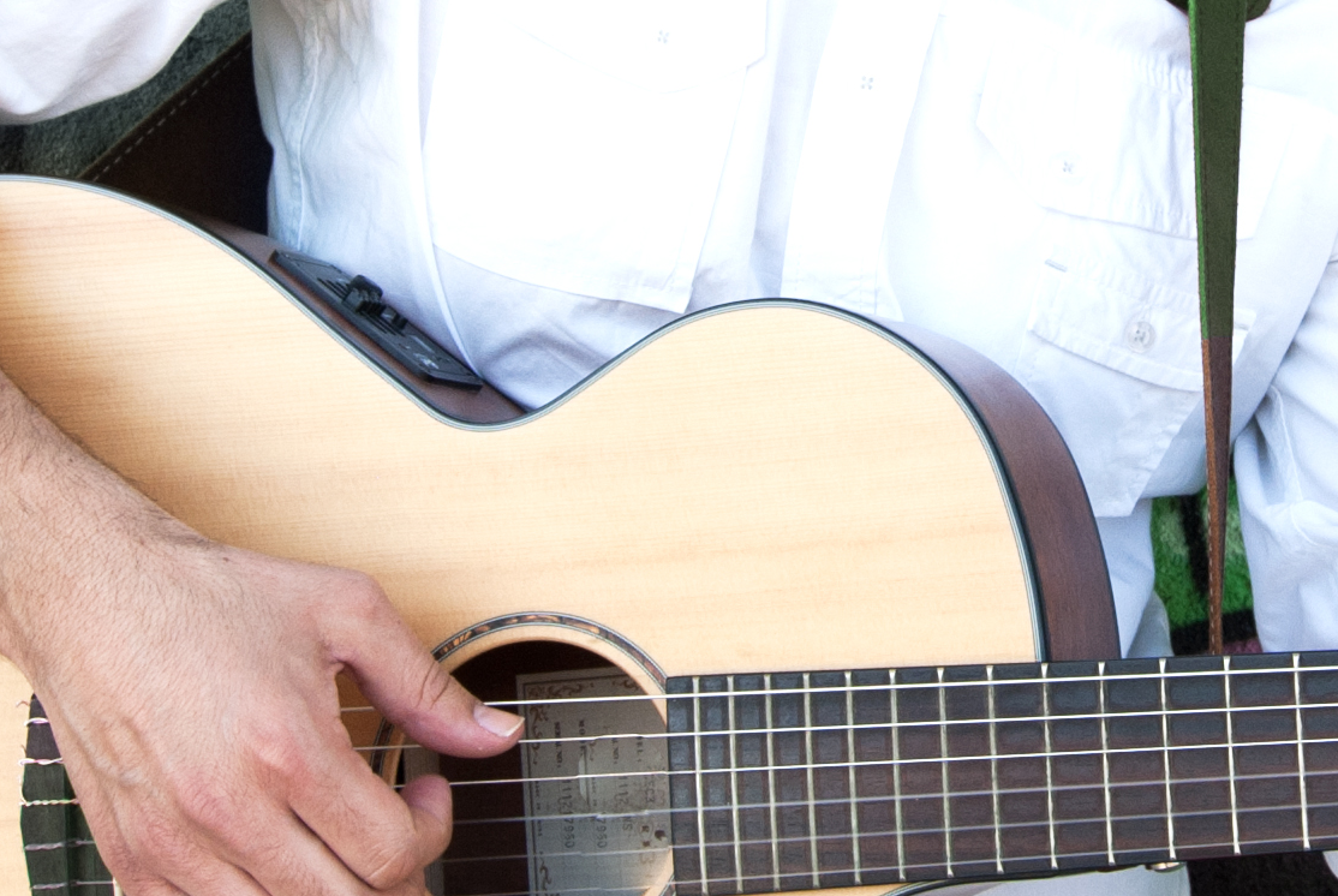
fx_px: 5433
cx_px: 1111
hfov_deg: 13.9
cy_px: 168
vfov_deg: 9.4
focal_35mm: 146
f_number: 5.6
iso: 100
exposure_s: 1/125
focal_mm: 28
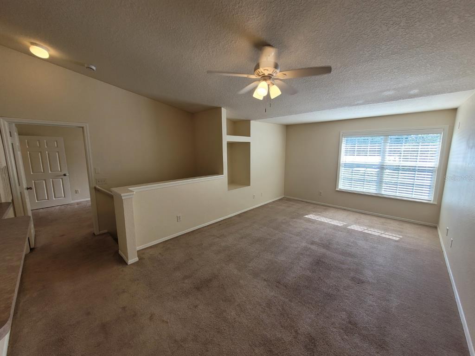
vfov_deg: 89.9
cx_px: 238
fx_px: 178
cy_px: 178
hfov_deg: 106.2
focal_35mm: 13
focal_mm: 1.74
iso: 50
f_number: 2.2
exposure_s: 1/120
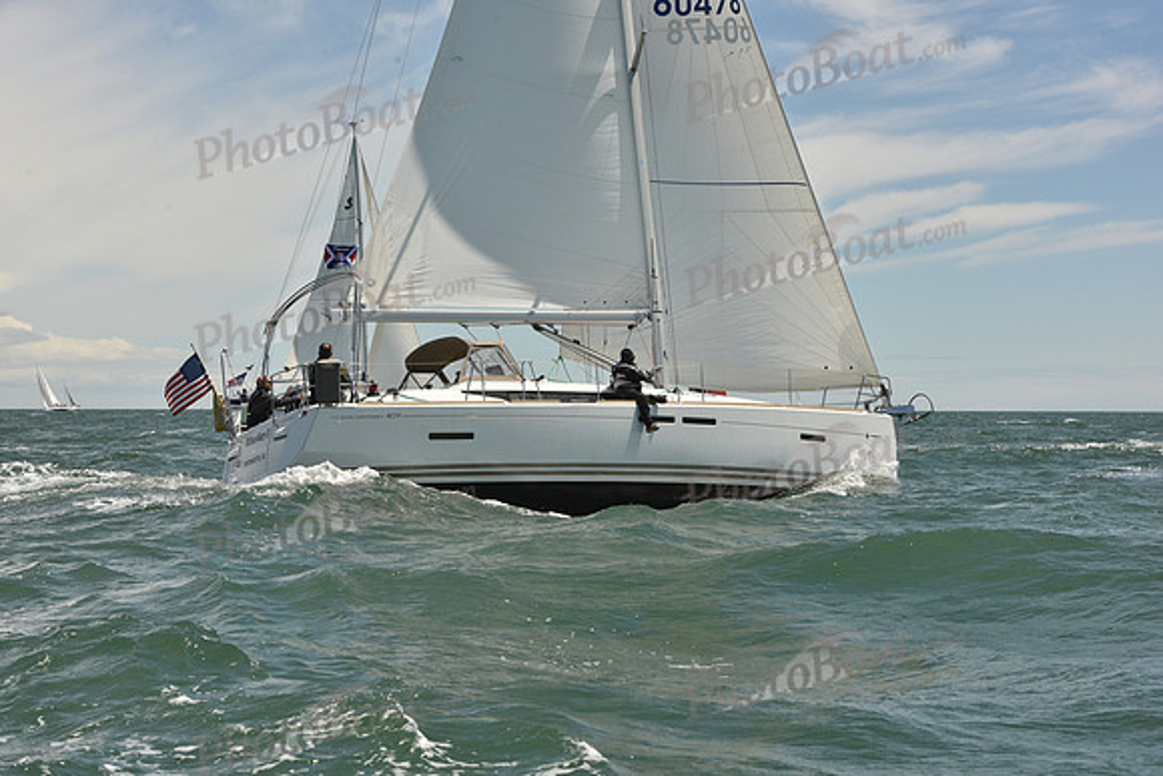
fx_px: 2262
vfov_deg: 19.5
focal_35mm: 70
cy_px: 388
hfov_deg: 28.8
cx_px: 582
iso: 320
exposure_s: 1/800
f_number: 13
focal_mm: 70
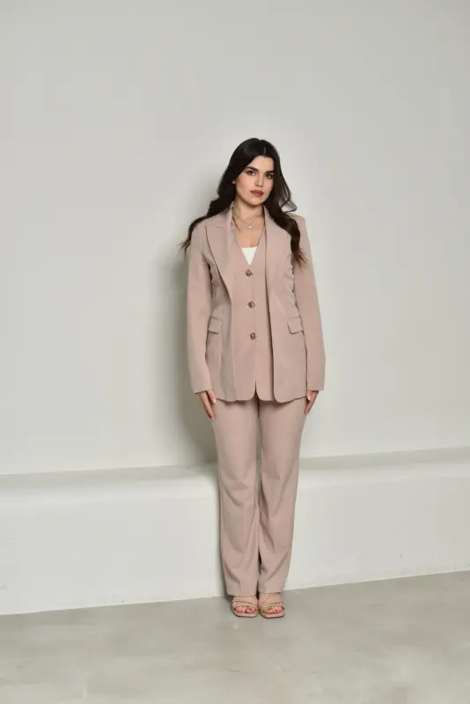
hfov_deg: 25.8
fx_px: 1027
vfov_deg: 37.8
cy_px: 352
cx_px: 235
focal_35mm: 52
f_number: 4
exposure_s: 1/200
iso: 125
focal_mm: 35
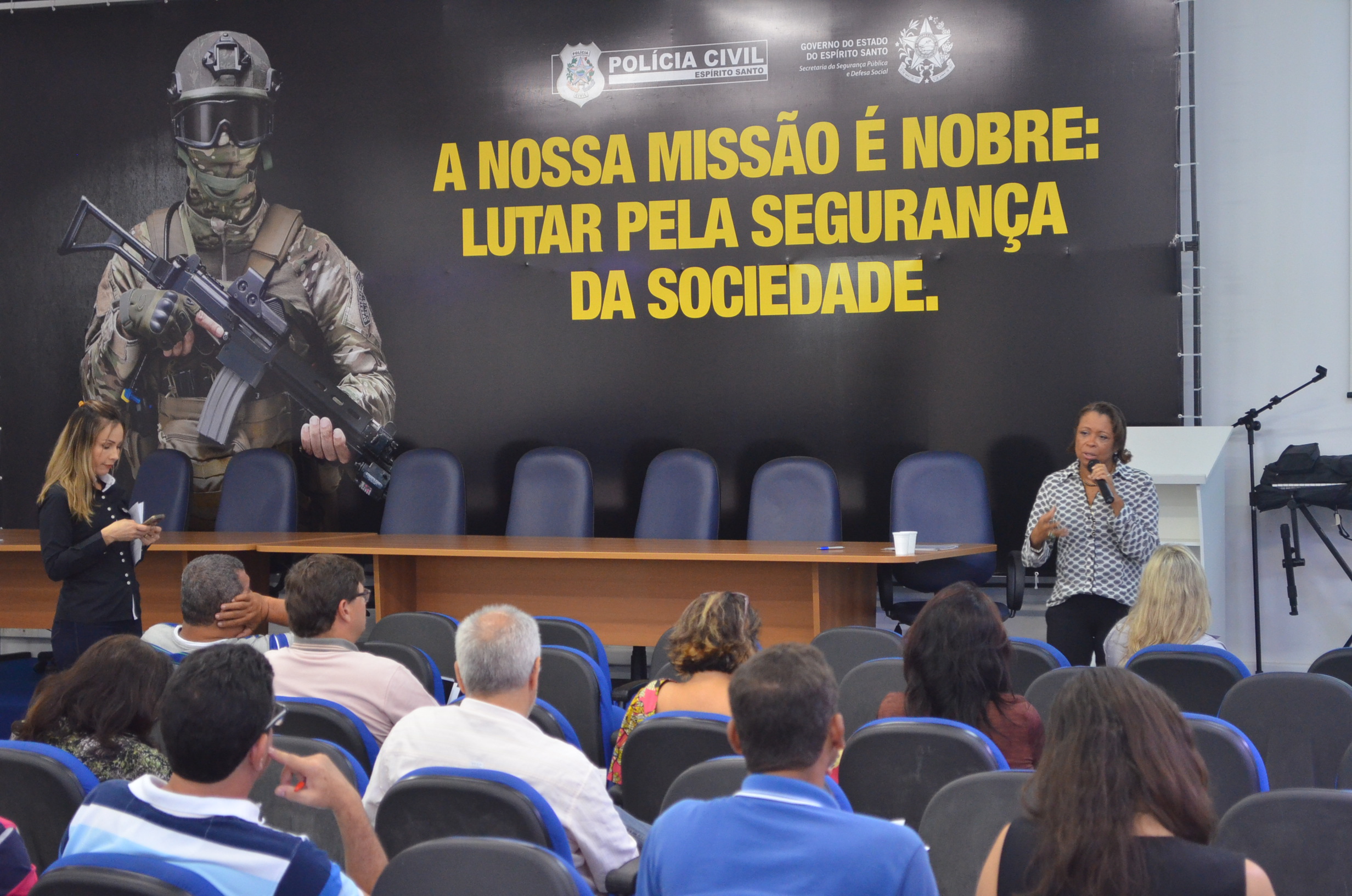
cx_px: 676
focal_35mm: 72
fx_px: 2698
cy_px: 448
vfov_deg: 18.8
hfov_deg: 28.1
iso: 1600
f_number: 5.6
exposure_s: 1/30
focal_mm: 48
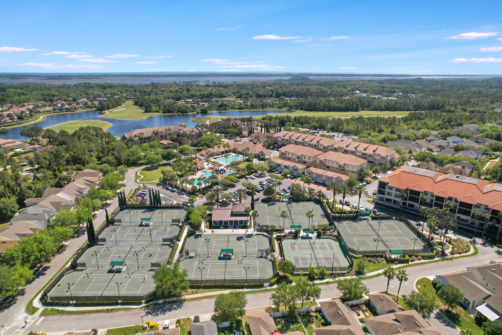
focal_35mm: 22
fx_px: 307
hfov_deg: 78.6
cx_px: 251
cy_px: 168
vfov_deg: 57.2
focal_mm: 8.38
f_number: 2.8
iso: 140
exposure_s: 1/2500
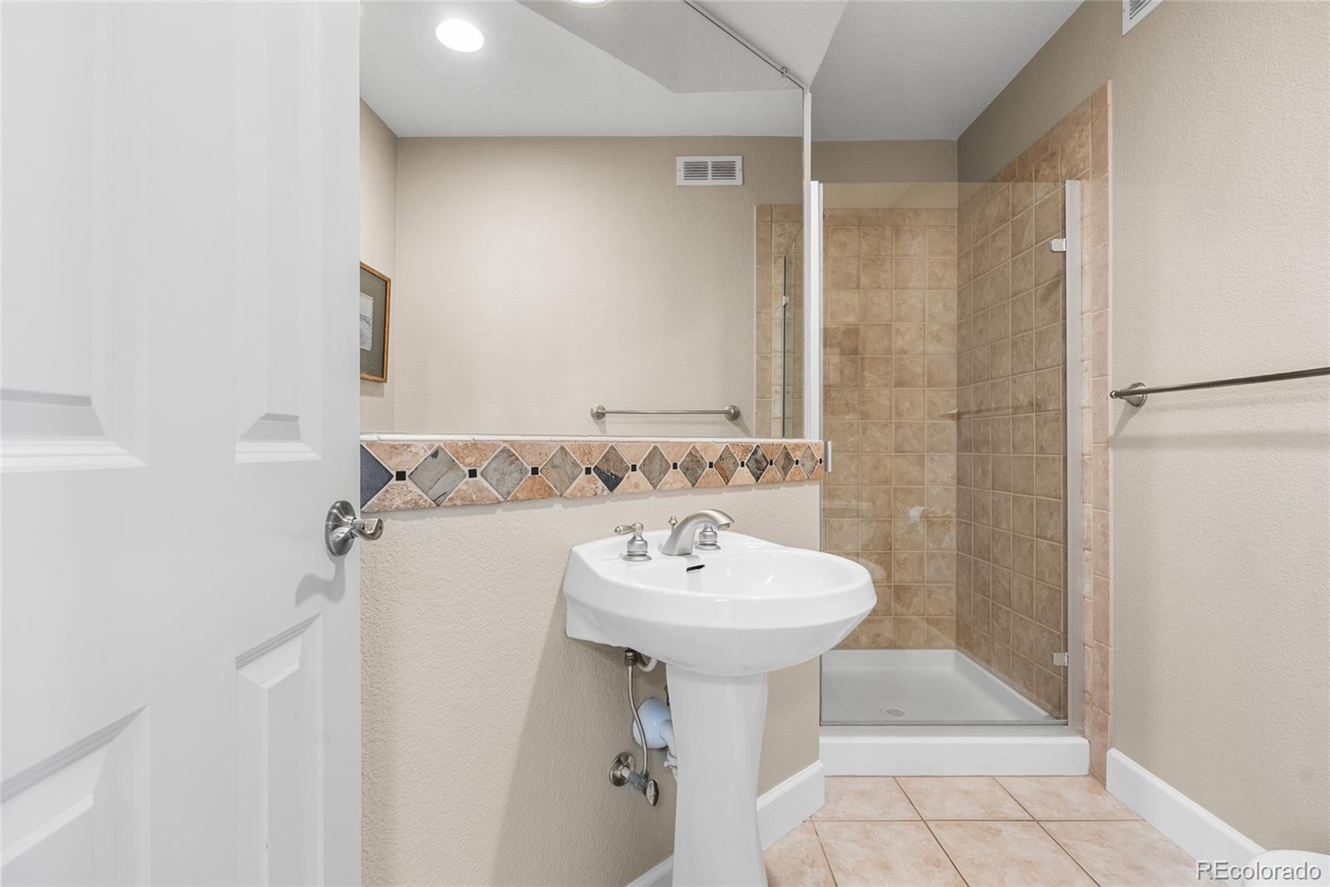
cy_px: 444
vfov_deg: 73.8
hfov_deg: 96.7
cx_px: 665
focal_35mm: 16
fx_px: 591
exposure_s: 1.3
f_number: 8
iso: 200
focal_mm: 16
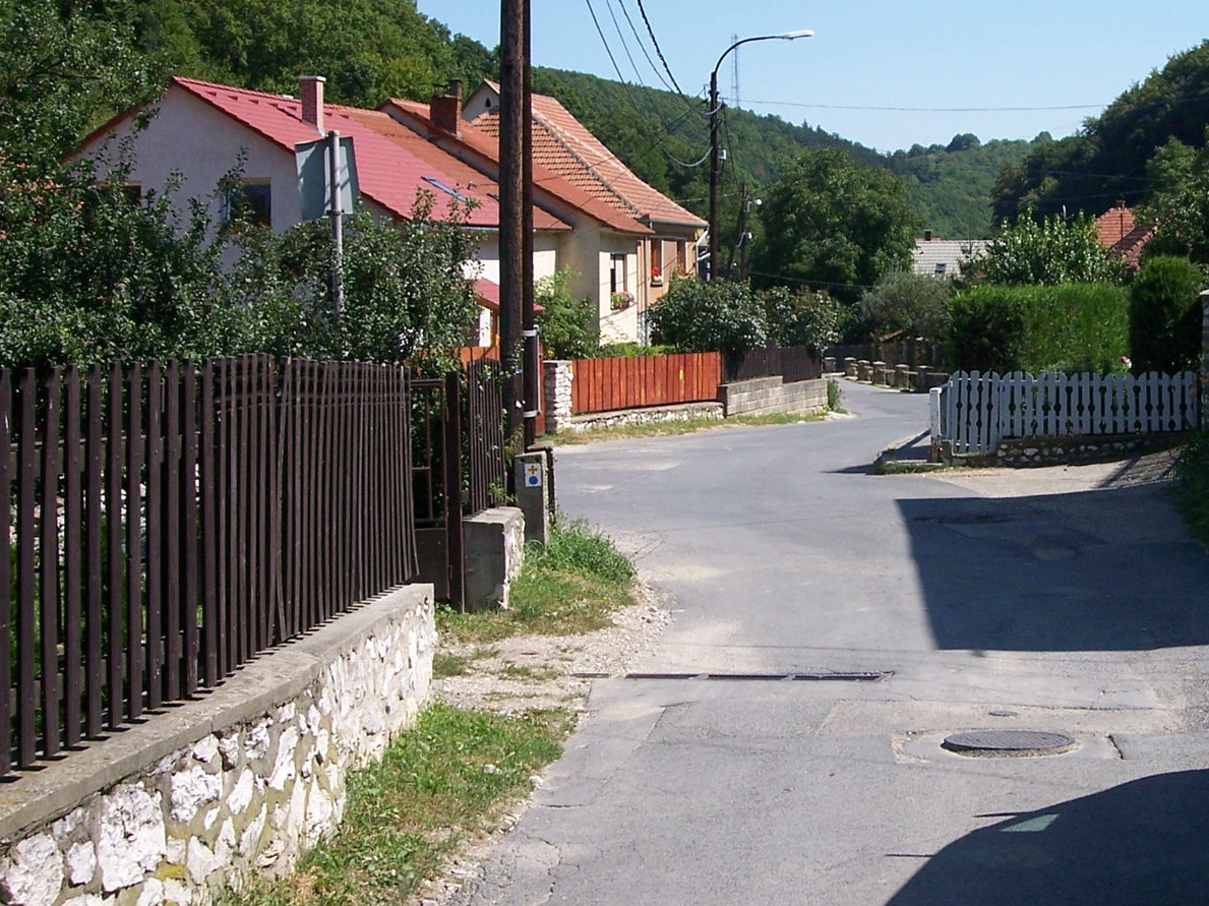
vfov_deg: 23.2
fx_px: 2200
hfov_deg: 30.4
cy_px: 339
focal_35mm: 63
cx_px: 835
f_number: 4
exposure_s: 1/750
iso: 100
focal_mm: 8
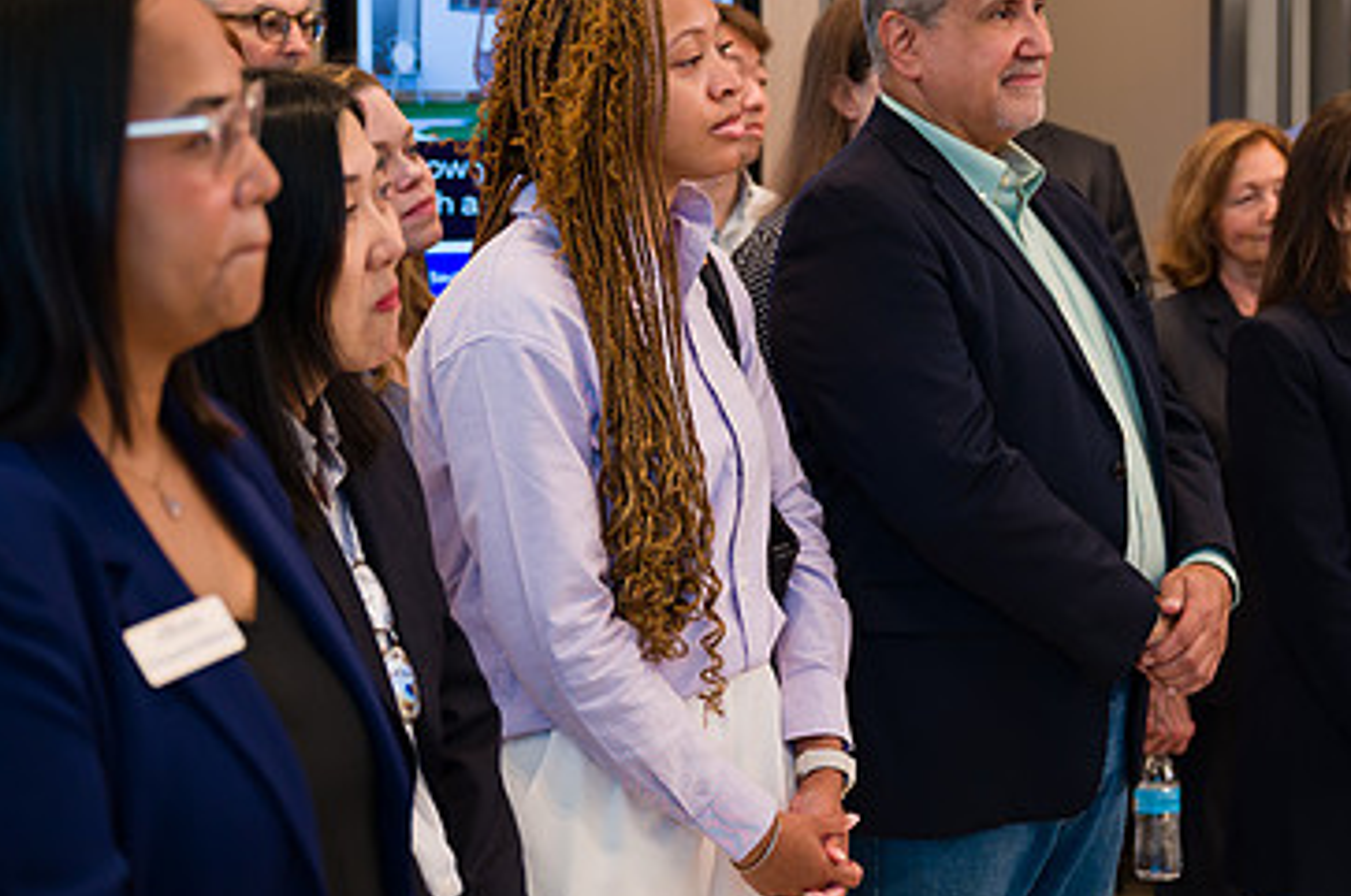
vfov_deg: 17.0
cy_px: 327
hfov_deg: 25.3
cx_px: 886
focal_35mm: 80
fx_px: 2998
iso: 400
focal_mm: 50
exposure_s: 1/200
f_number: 3.2
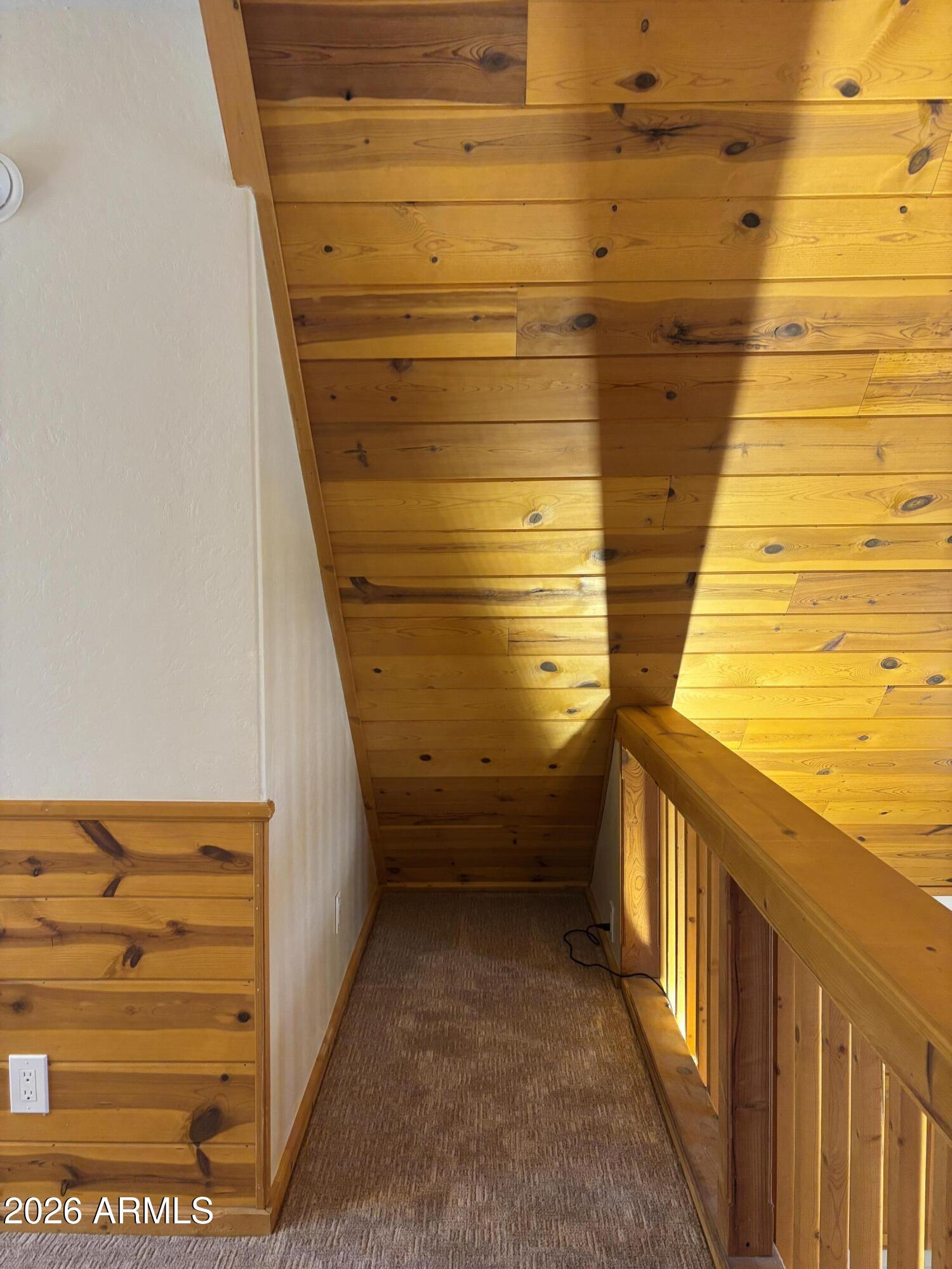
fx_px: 953
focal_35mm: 26
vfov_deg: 67.3
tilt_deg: -2.2
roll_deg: +0.7
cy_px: 634
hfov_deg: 53.1
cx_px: 476
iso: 200
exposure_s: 1/60
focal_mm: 5.96
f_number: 1.6
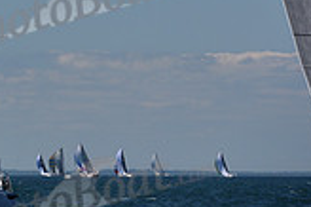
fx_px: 6101
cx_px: -144
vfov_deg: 1.9
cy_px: -69
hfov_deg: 2.9
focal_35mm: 707
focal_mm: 200
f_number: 7.1
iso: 250
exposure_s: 1/800
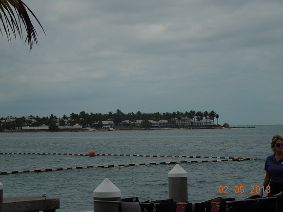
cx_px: 142
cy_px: 106
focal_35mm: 106
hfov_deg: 18.5
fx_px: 867
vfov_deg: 14.0
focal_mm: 19.1
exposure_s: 1/400
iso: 100
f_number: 9.4
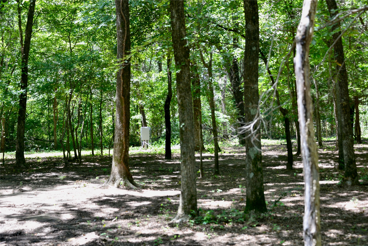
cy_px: 123
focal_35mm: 62
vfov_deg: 21.9
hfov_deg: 32.4
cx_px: 184
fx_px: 634
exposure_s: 1/100
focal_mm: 62
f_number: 5
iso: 320
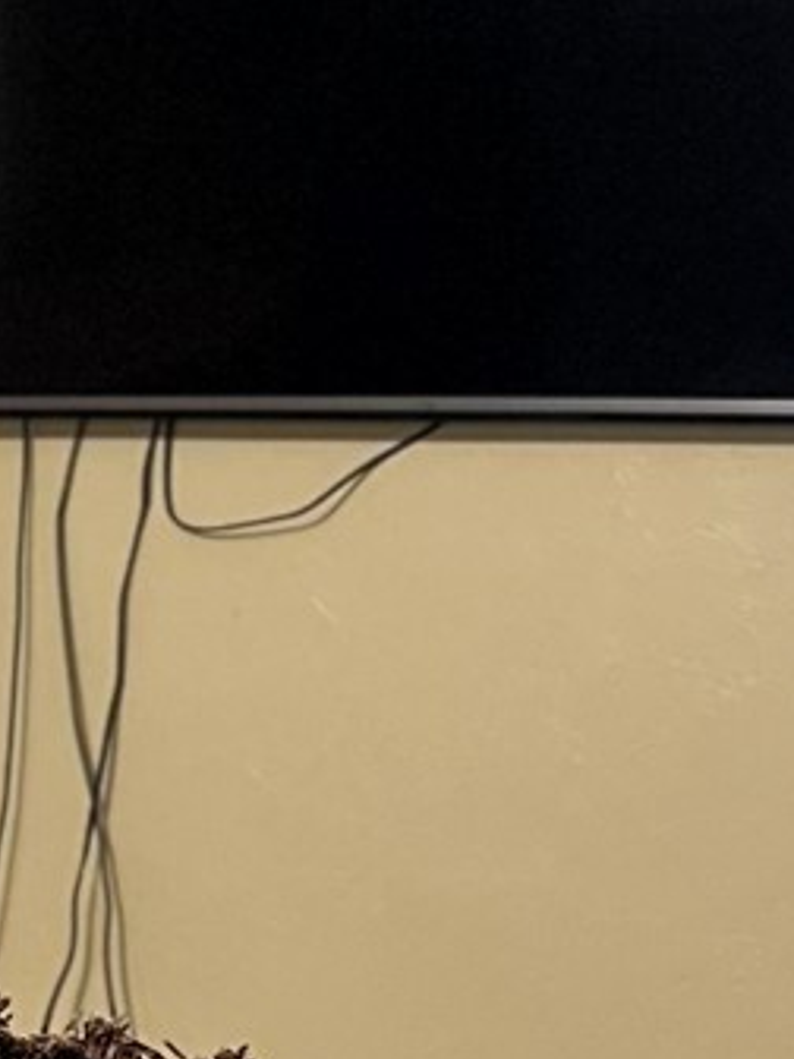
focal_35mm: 137
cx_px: -1033
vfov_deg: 14.1
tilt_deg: -13.9
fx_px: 4190
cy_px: 1198
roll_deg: +1.4
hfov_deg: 9.7
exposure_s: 1/60
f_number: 1.78
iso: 400
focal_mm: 6.86
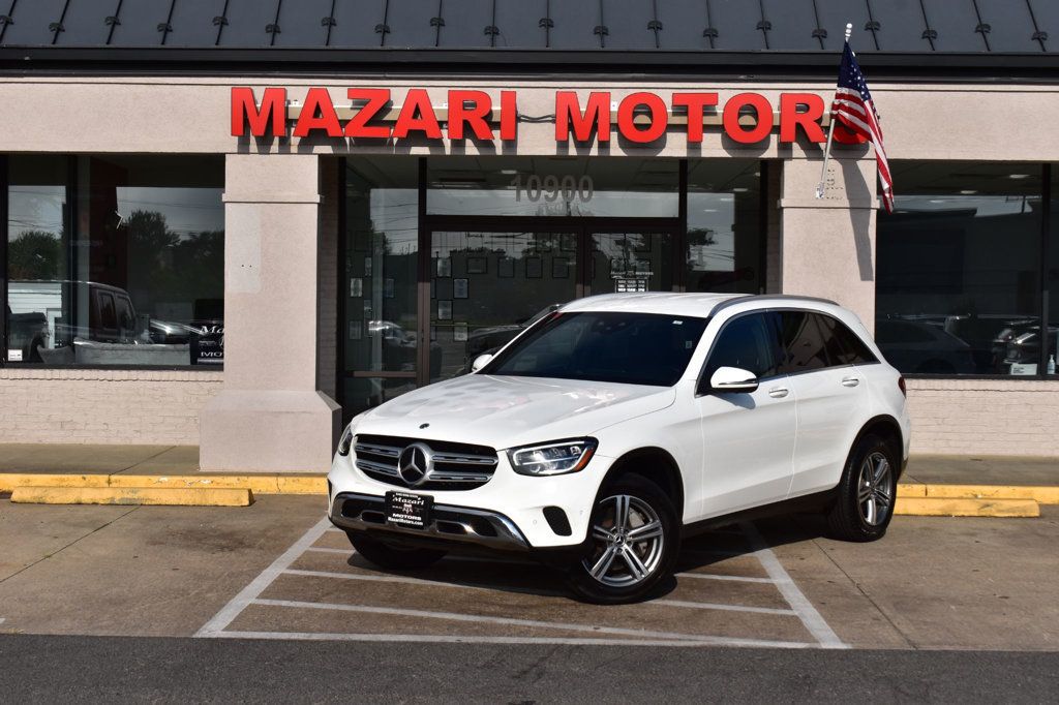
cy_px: 352
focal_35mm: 57
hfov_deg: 35.1
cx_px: 530
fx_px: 1676
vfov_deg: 23.8
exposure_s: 1/640
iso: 200
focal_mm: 38
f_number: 11
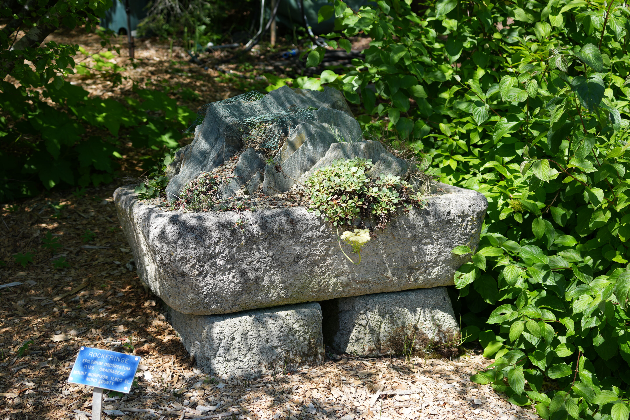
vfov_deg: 27.0
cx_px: 315
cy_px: 210
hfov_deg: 39.6
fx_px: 875
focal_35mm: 50
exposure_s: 1/250
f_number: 4.5
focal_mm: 50
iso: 100
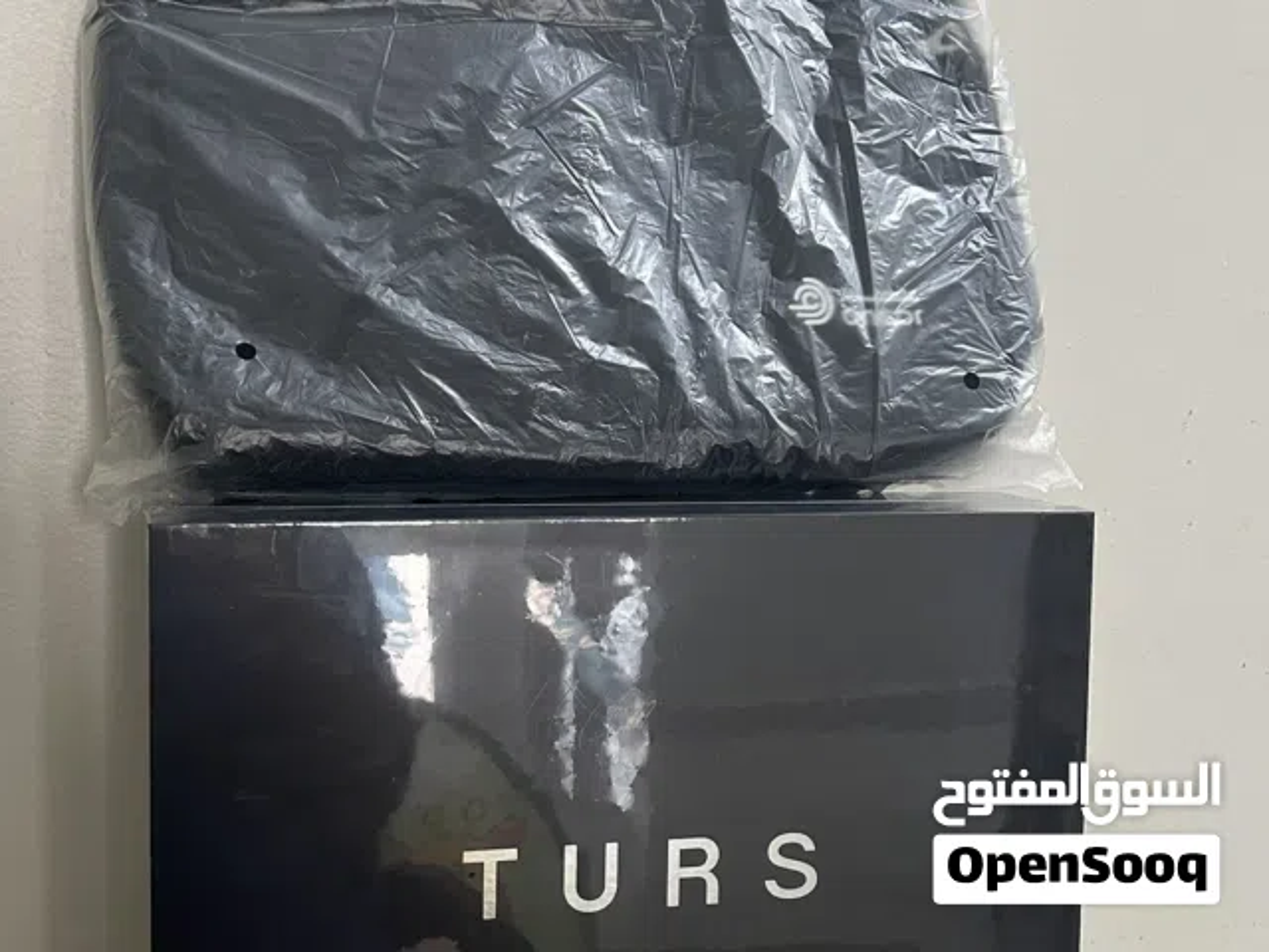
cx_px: 634
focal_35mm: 26
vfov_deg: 53.1
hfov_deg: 67.3
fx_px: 953
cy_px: 476
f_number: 1.5
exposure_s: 1/50
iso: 160
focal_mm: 5.7
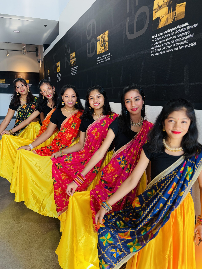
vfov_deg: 71.6
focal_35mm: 24
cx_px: 101
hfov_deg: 56.8
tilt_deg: -12.9
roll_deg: -0.5
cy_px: 134
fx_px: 187
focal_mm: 6.76
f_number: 1.78
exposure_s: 1/202
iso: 125
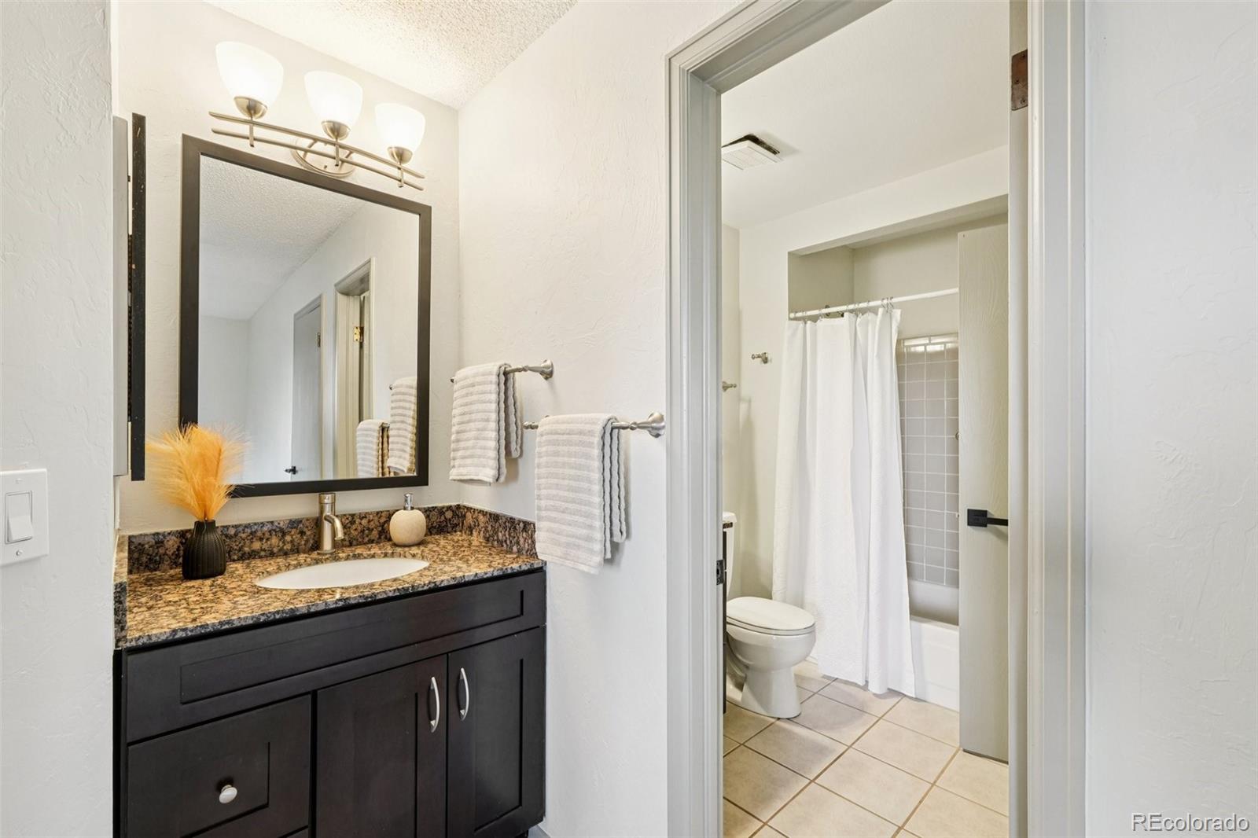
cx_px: 629
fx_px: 524
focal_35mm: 15
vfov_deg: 77.3
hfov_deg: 100.4
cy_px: 419
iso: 800
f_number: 8
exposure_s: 1/6
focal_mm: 10
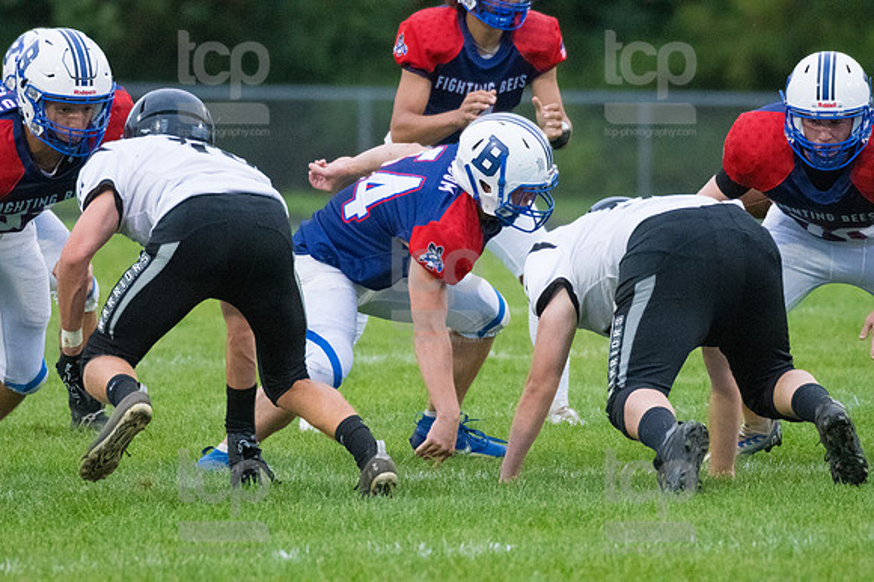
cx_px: 437
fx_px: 13830
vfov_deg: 2.4
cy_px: 291
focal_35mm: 570
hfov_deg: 3.6
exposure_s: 1/2000
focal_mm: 380
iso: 6400
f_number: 5.6
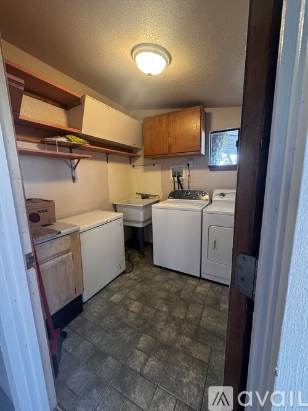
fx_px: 166
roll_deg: +1.8
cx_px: 154
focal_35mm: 14
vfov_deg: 102.1
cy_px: 206
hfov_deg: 85.7
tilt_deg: -7.7
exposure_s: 1/60
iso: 250
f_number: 2.2
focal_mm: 2.22
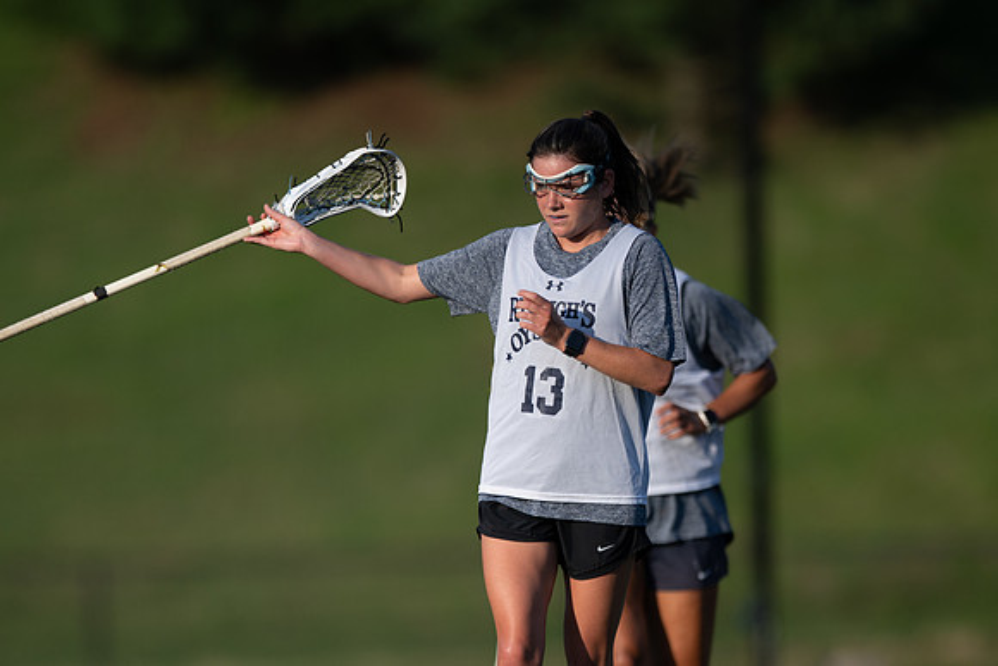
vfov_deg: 2.1
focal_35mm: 654
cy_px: 491
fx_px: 18123
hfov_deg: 3.2
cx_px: 487
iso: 125
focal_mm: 400
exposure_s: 1/2000
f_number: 2.8
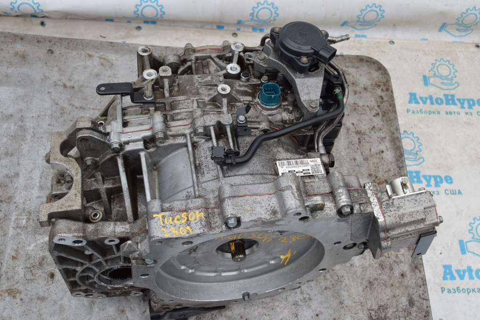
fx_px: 480
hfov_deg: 53.2
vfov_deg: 36.8
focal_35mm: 36
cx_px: 240
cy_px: 160
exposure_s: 1/160
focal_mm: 24
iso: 100
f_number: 6.3
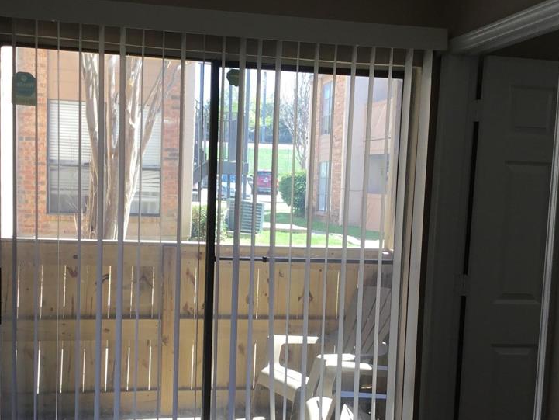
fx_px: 711
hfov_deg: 42.9
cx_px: 254
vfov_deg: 32.8
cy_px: 247
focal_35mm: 44
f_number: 2.4
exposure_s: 1/120
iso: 25
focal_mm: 3.3
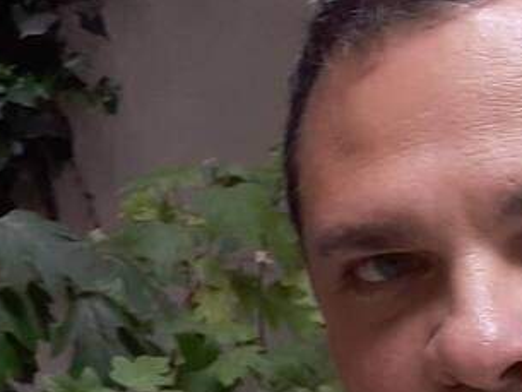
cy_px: 243
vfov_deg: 11.8
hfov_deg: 14.6
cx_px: -260
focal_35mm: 126
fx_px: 1901
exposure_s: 1/50
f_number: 2
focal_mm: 2.66
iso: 50
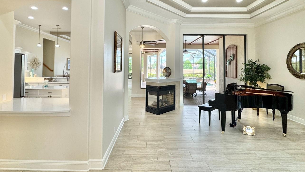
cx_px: 148
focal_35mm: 19
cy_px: 64
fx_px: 154
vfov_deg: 57.6
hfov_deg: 89.5
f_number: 2.2
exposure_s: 1/120
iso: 160
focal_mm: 2.22
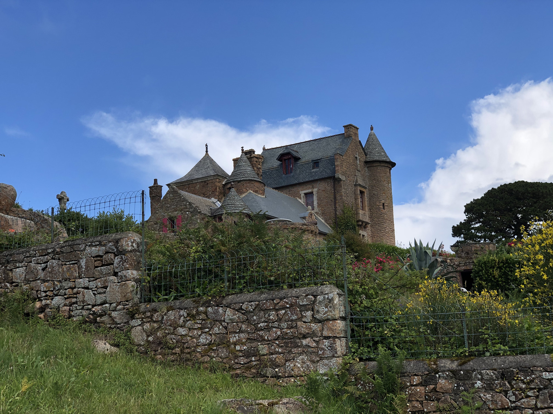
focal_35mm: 52
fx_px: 831
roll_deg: +3.2
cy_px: 207
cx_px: 276
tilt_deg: +12.9
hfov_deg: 36.8
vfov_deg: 28.0
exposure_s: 1/883
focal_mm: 6
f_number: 2.4
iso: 16
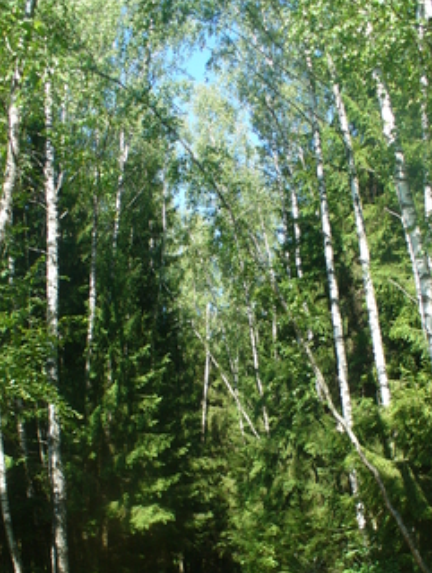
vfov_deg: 36.3
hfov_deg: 28.1
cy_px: 392
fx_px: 863
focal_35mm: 52
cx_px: 215
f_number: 2.8
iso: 80
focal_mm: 6.1
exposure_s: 1/250
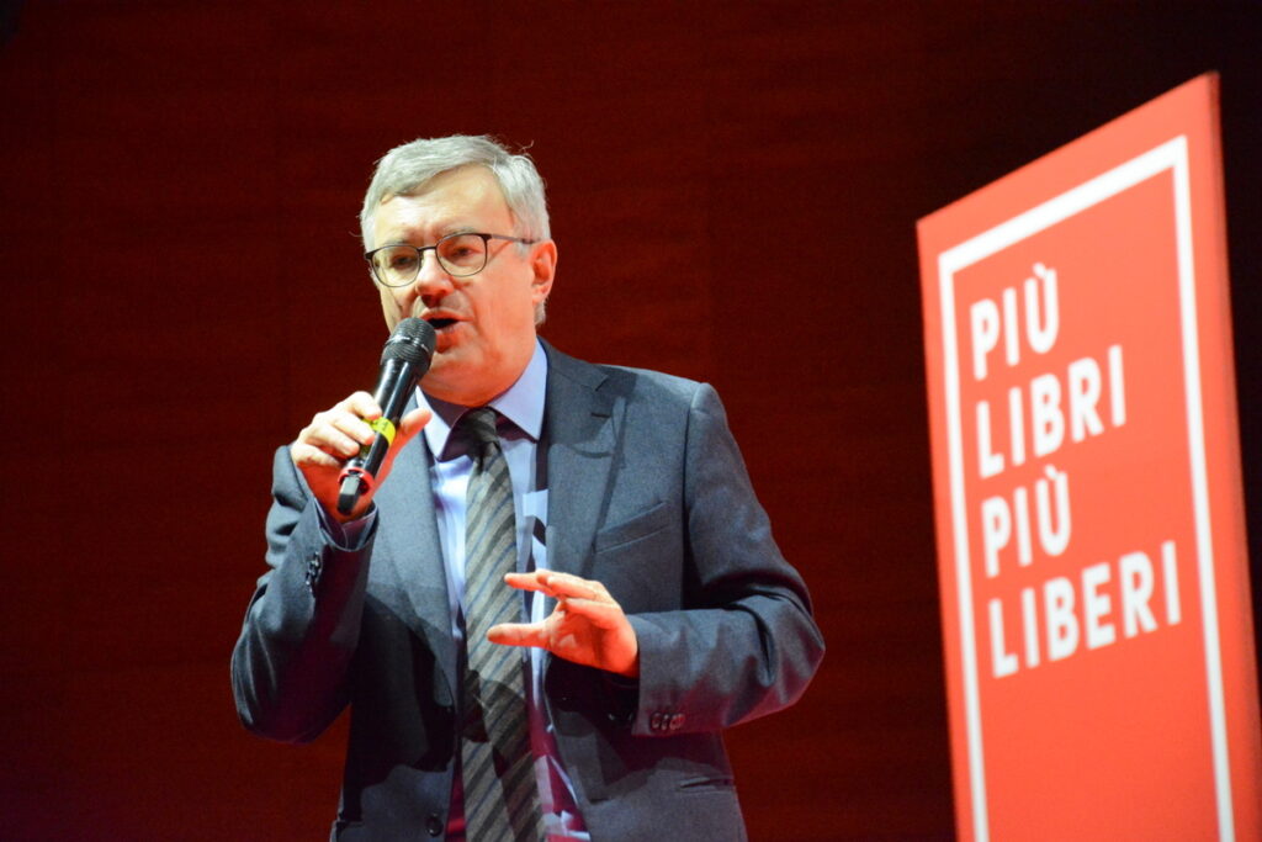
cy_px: 421
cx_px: 631
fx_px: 5154
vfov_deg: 9.3
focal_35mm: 147
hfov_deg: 14.0
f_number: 5.6
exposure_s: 1/125
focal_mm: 98
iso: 6400
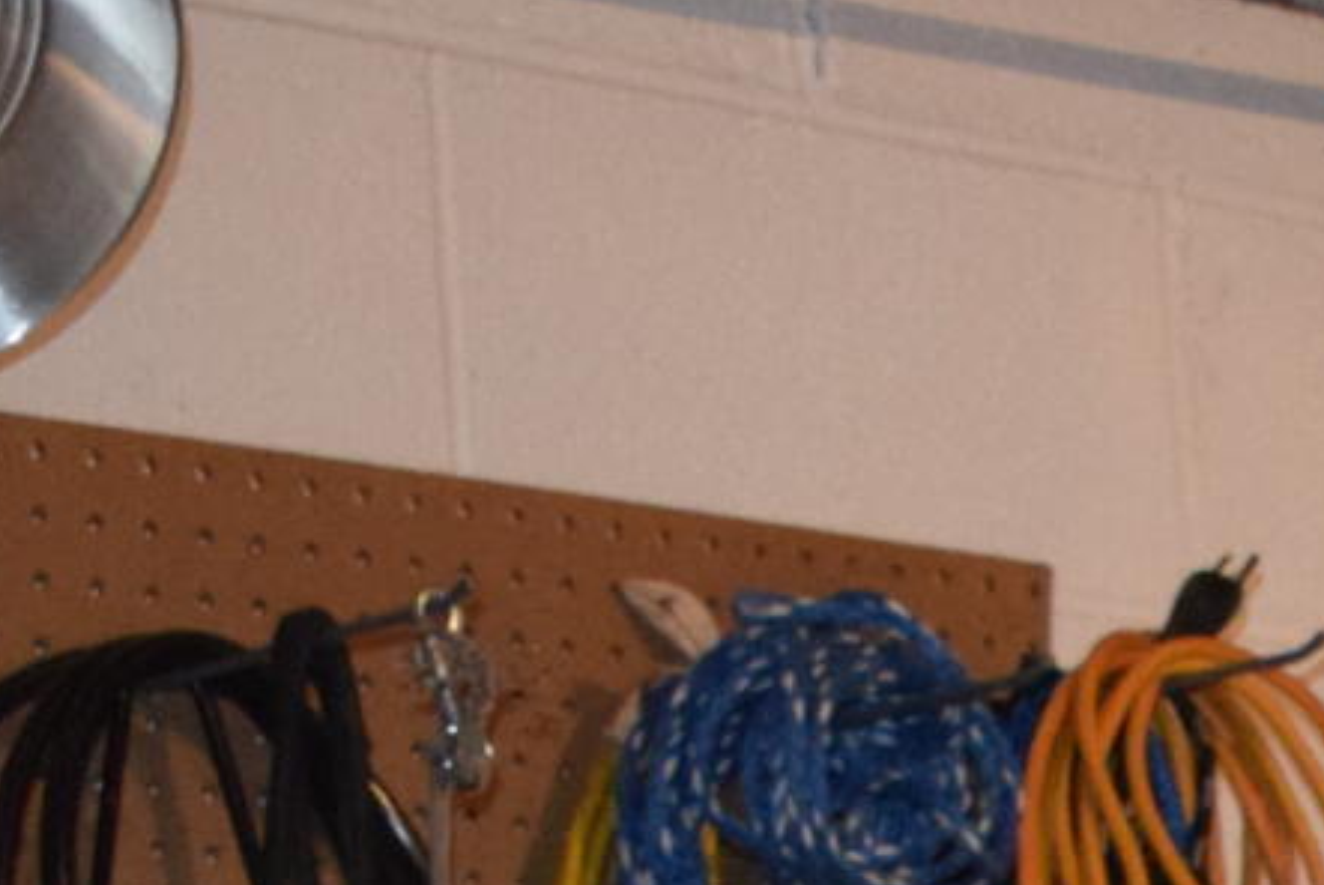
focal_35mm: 203
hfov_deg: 9.3
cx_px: 2932
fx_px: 7470
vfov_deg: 6.2
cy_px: 2816
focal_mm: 20
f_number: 3.8
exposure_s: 1/60
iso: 2000
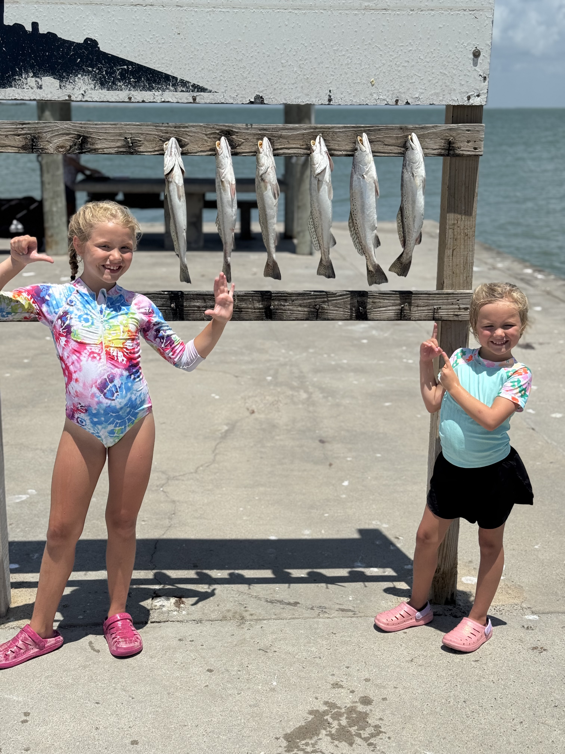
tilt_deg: -13.9
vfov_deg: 39.7
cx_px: 282
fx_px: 1045
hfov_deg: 30.3
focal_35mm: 48
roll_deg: +0.3
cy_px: 377
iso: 64
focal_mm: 6.76
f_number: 1.78
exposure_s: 1/9009
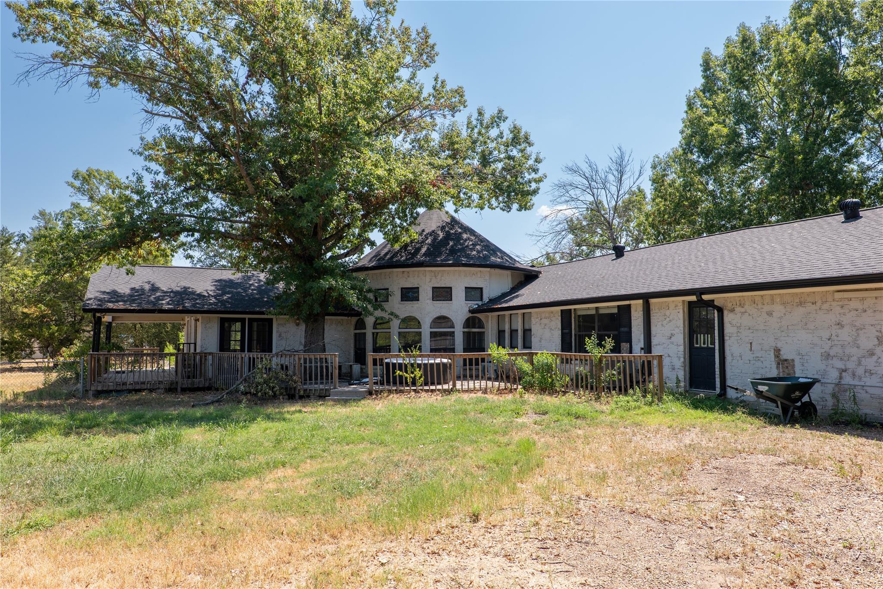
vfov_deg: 55.1
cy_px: 294
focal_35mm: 23
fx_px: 564
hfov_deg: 76.1
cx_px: 442
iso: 100
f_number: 8
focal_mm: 23
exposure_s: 1/160
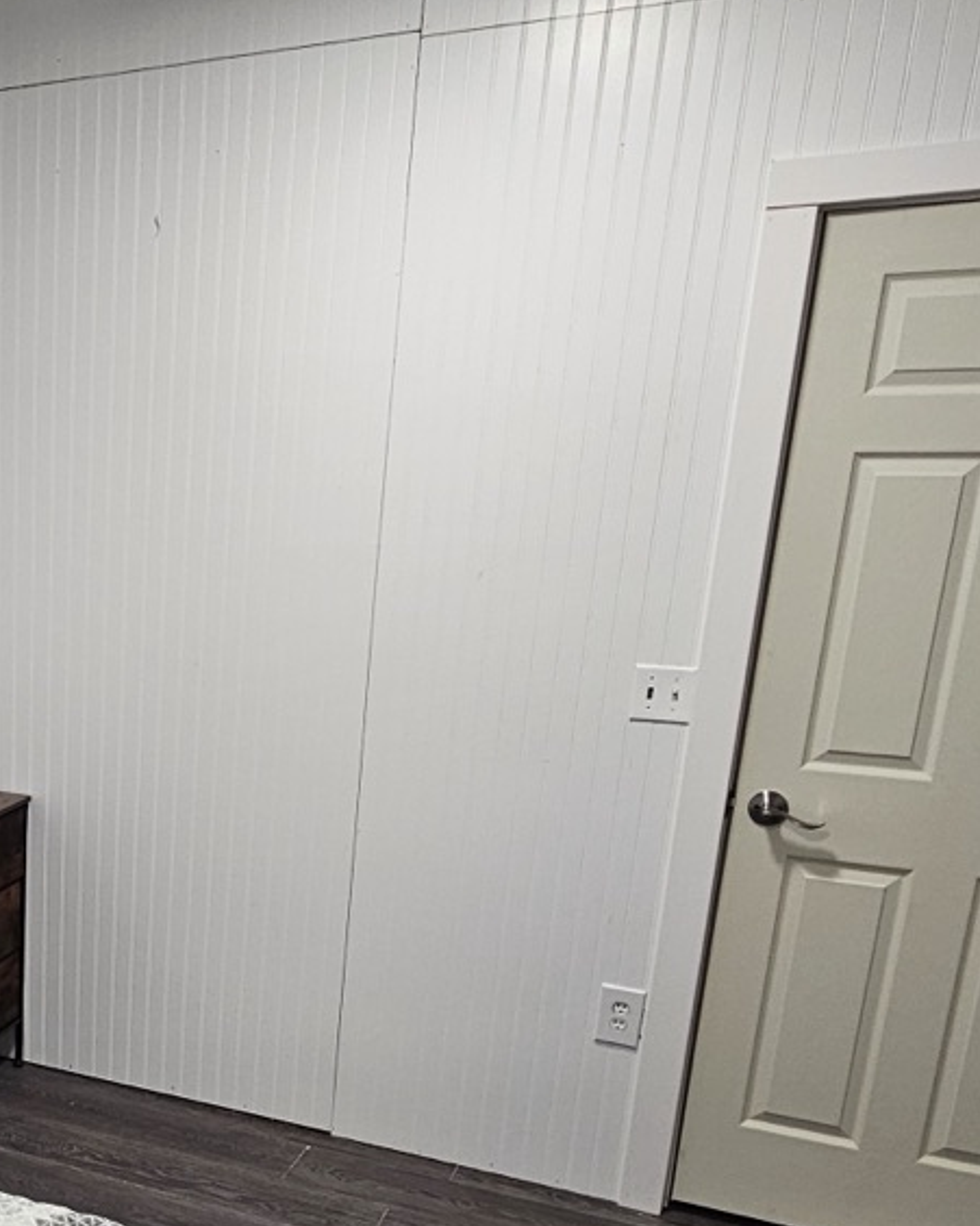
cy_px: 872
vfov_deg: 48.9
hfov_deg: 36.5
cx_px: -24
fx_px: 1306
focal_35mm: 36
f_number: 2.2
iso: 160
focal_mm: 2.2
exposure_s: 1/60
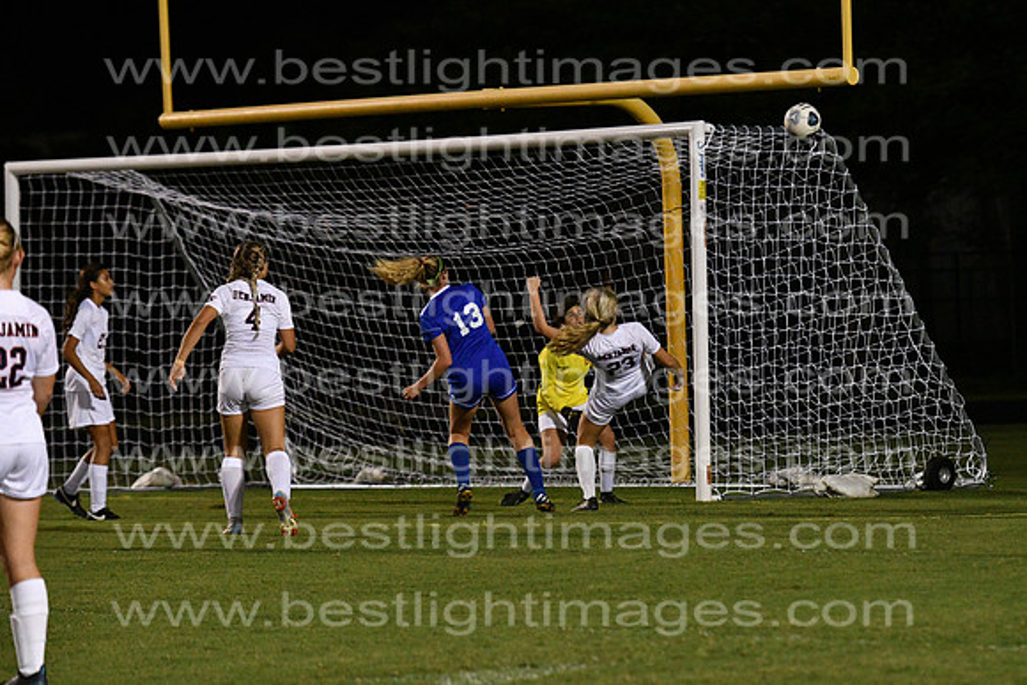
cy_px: 342
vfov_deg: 6.5
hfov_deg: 9.8
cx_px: 514
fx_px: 5992
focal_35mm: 210
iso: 8000
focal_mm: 140
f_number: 4
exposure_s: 1/800
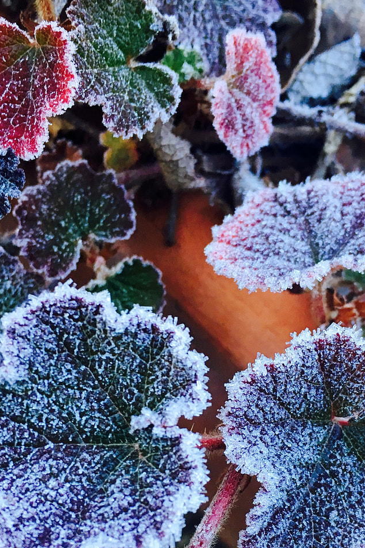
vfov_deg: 38.1
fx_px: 775
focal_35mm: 51
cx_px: 198
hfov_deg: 26.5
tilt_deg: -58.0
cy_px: 399
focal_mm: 4.15
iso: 32
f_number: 2.2
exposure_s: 1/30
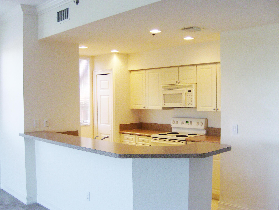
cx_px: 140
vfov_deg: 39.7
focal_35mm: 36
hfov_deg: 51.3
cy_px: 105
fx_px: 290
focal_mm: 6
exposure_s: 1/64
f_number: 2.8
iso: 185
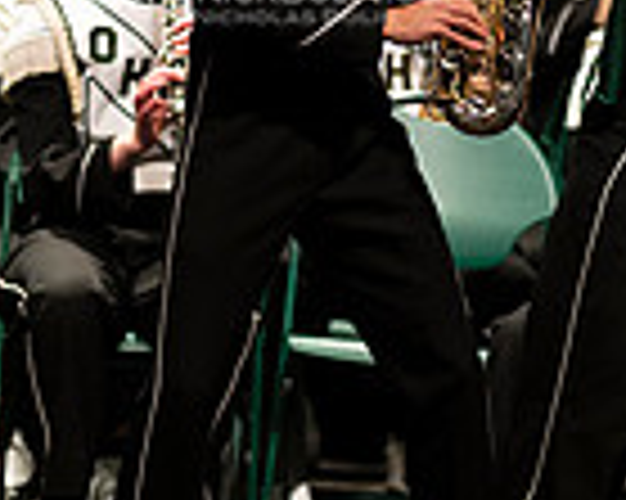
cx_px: 286
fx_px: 16829
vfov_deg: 1.7
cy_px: -104
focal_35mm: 909
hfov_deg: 2.1
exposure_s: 1/500
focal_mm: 300
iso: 3200
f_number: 2.8
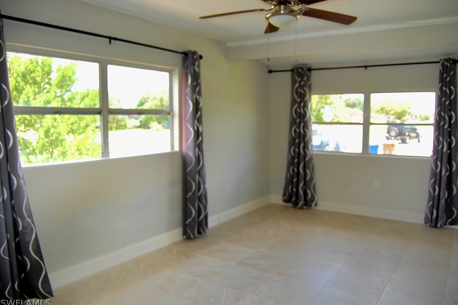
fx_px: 356
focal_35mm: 28
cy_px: 152
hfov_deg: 65.5
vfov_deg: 46.4
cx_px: 236
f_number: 3.5
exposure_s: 1/400
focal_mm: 18
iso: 400
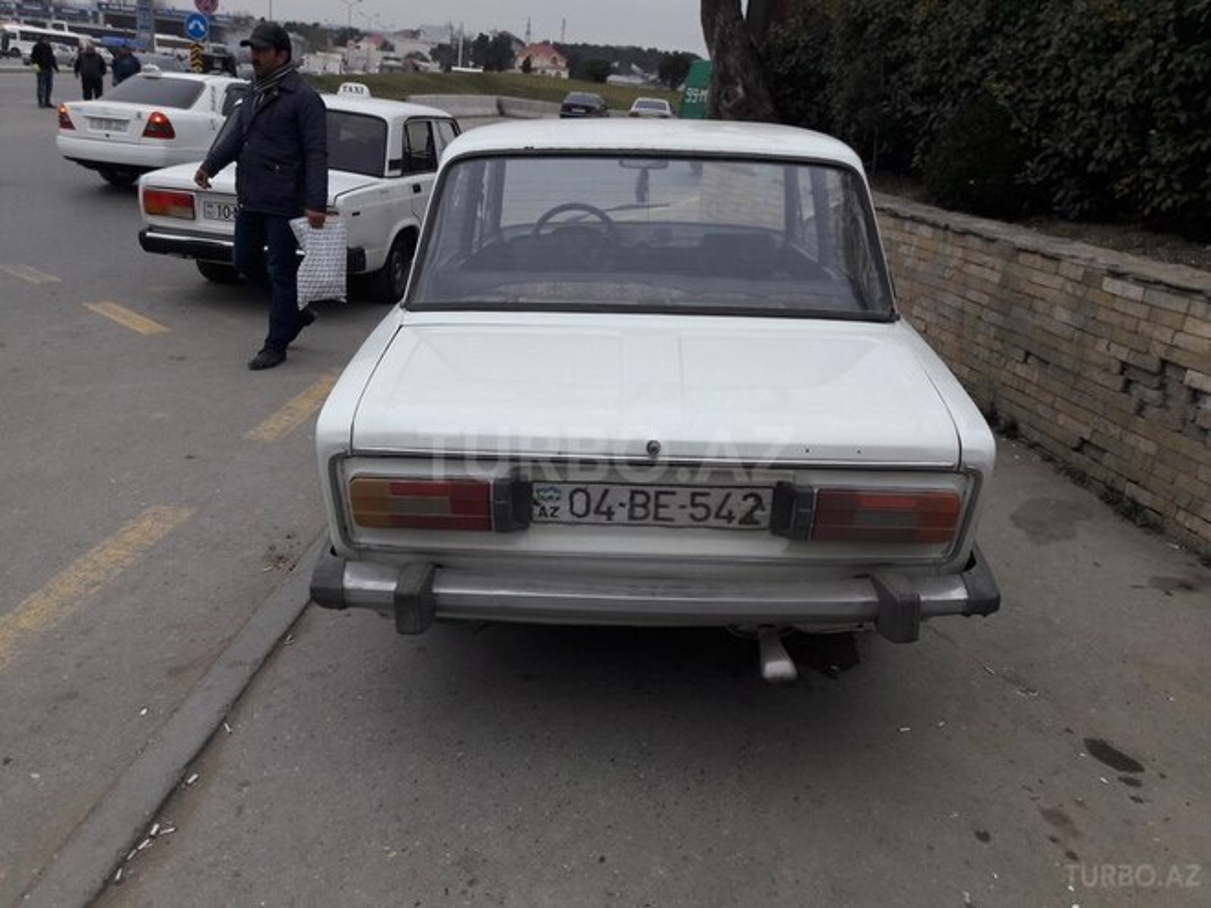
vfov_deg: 49.7
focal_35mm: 28
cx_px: 606
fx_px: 980
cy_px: 454
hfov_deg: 63.4
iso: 40
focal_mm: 3.7
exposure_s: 1/340
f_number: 1.9
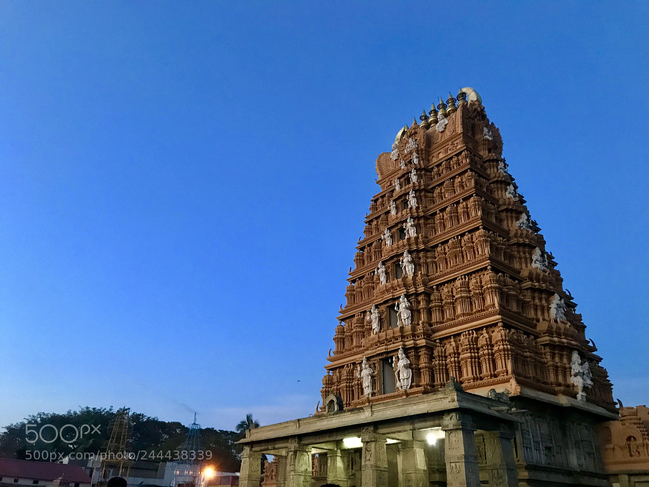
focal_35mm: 28
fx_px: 525
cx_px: 324
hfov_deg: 63.4
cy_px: 244
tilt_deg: +29.0
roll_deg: -2.4
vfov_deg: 49.7
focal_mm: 3.99
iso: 100
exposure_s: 1/14
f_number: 1.8
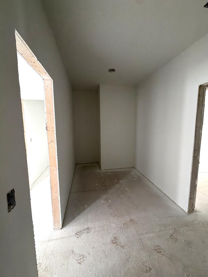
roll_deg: +0.5
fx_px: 112
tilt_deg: -6.4
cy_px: 138
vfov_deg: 102.1
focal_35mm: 14
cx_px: 104
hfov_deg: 85.7
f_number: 2.2
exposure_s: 1/60
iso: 500
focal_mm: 2.22
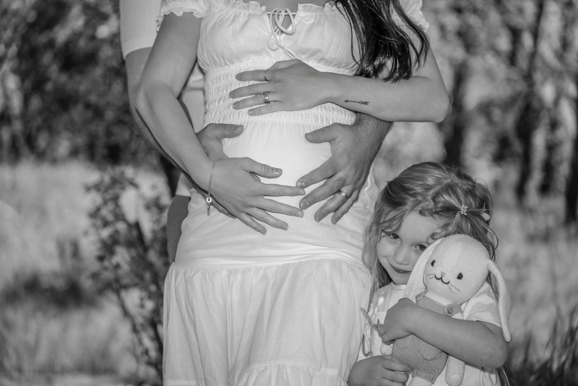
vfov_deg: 18.2
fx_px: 1204
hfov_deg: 27.0
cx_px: 289
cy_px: 193
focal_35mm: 75
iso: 64
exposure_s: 1/1000
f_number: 2.8
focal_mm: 75
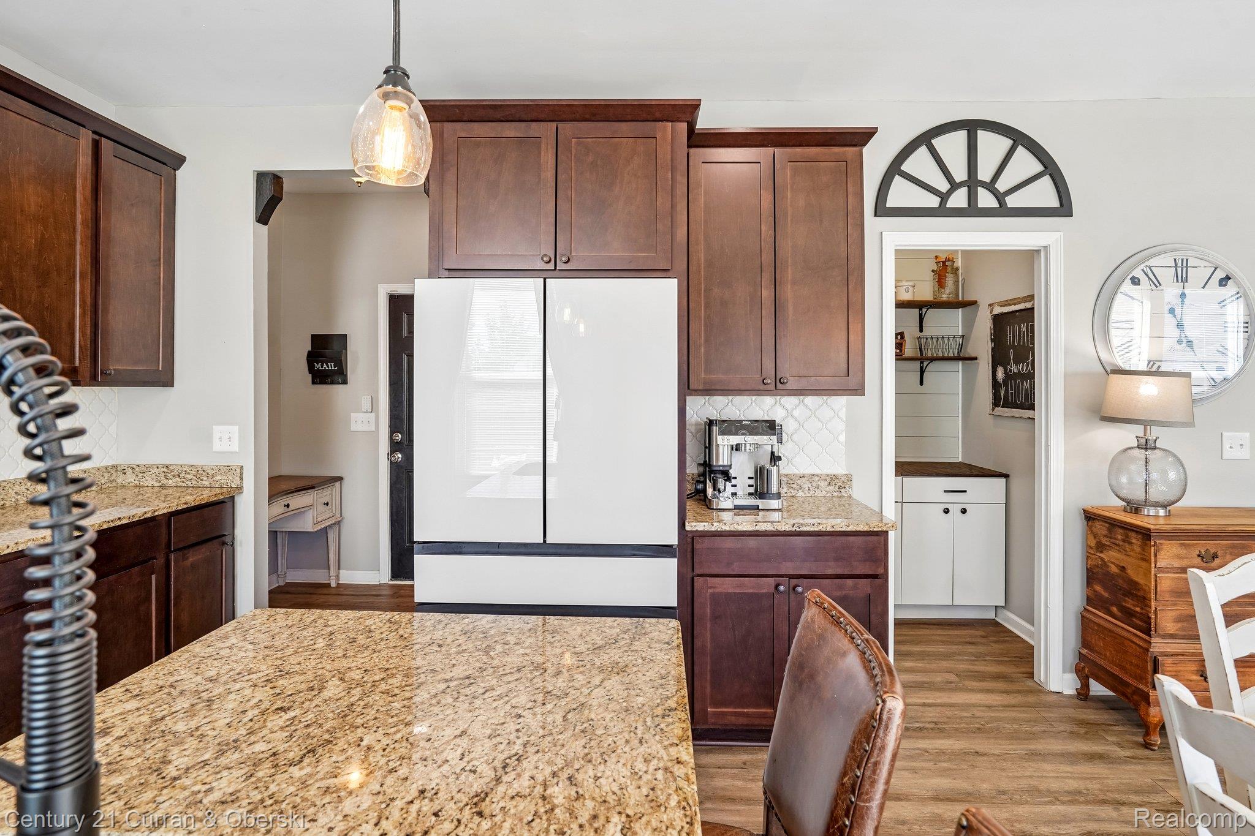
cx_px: 628
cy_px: 418
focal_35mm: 18
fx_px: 627
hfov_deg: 90.0
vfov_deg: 67.4
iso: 250
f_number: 8
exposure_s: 1/15
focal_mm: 18
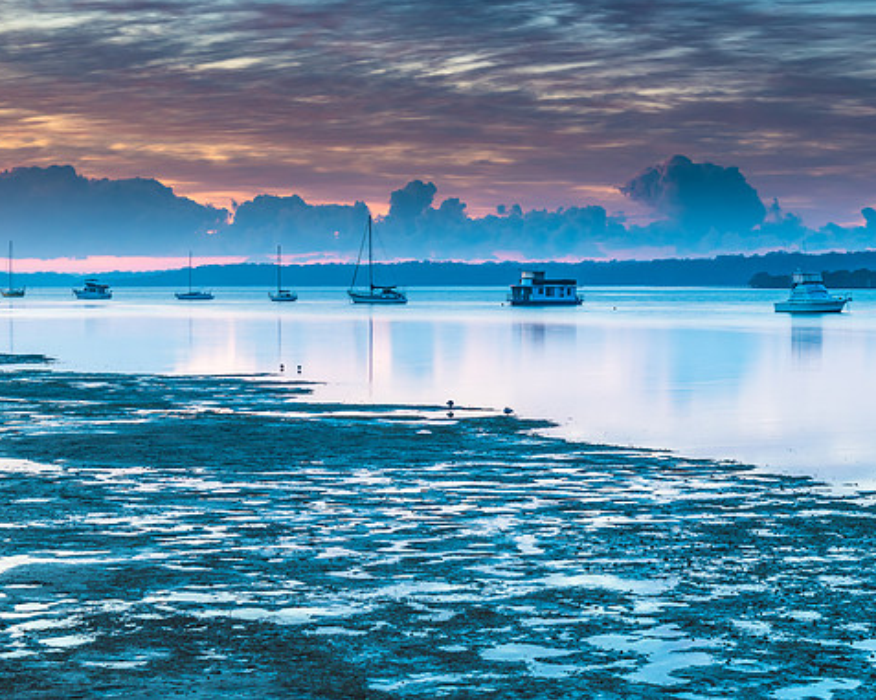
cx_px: 419
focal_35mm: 72
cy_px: 346
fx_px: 1866
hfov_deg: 26.4
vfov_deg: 21.2
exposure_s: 4
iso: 125
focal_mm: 62
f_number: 7.1
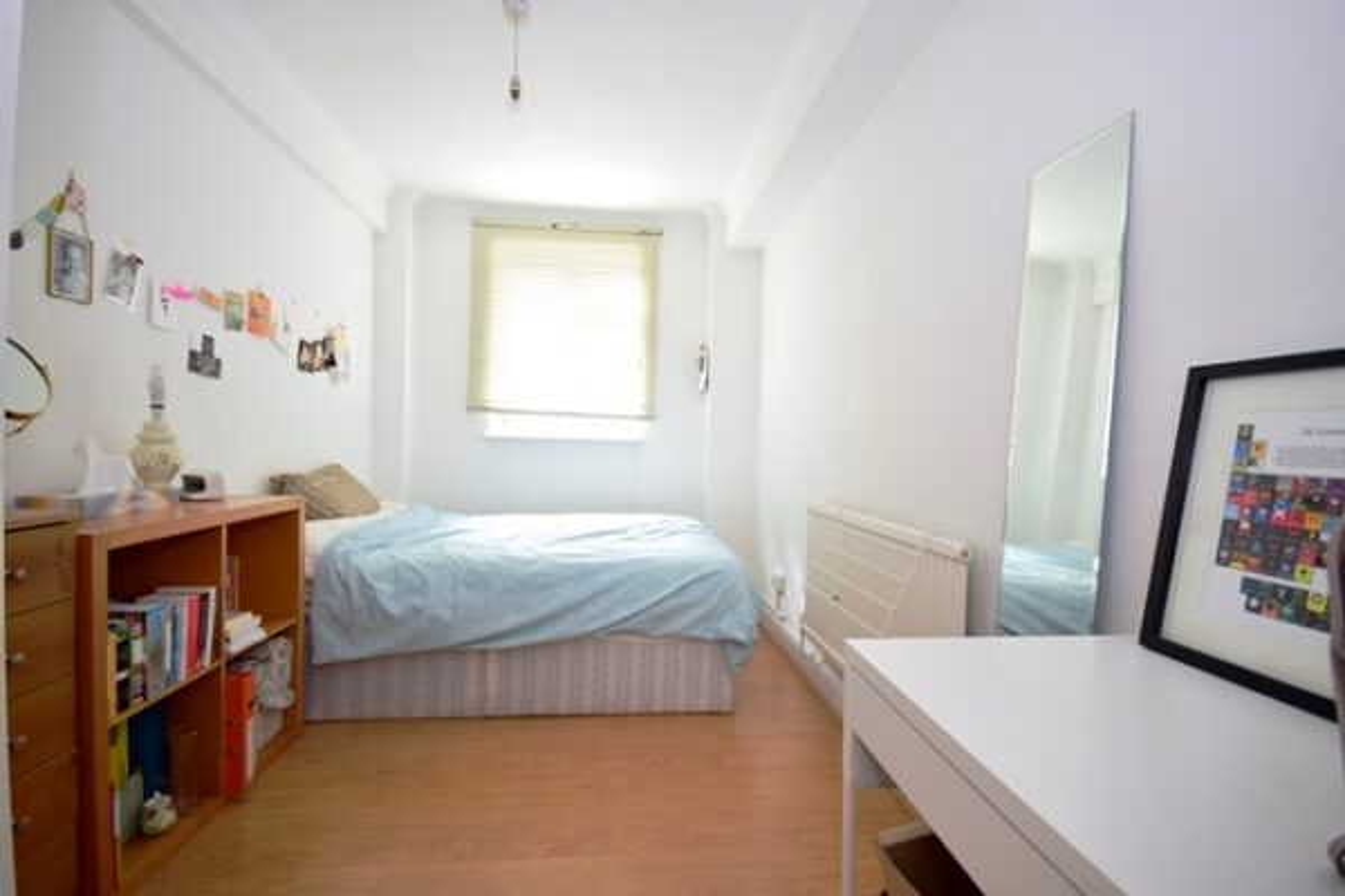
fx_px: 560
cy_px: 448
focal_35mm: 15
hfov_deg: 100.4
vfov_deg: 77.3
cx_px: 672
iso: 100
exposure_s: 1/6
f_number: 4
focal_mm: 10
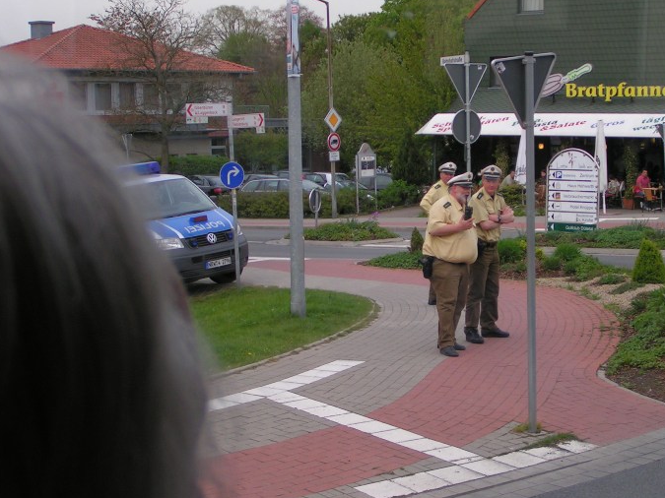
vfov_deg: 22.9
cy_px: 214
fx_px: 1229
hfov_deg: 30.2
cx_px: 387
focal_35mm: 64
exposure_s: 1/200
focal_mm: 8.3
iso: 50
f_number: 3.2
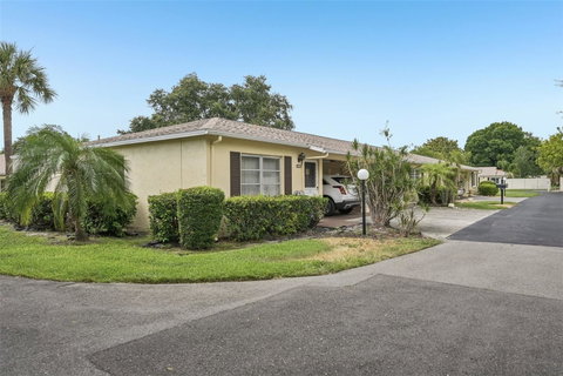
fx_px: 360
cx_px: 282
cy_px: 188
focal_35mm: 23
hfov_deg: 76.1
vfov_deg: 55.1
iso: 400
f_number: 8
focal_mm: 23
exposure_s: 1/400
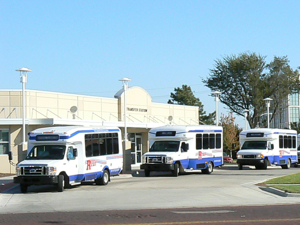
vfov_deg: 15.9
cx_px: 150
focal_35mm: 93
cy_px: 112
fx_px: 806
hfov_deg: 21.1
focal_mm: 15.5
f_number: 8
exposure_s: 1/2000
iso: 800
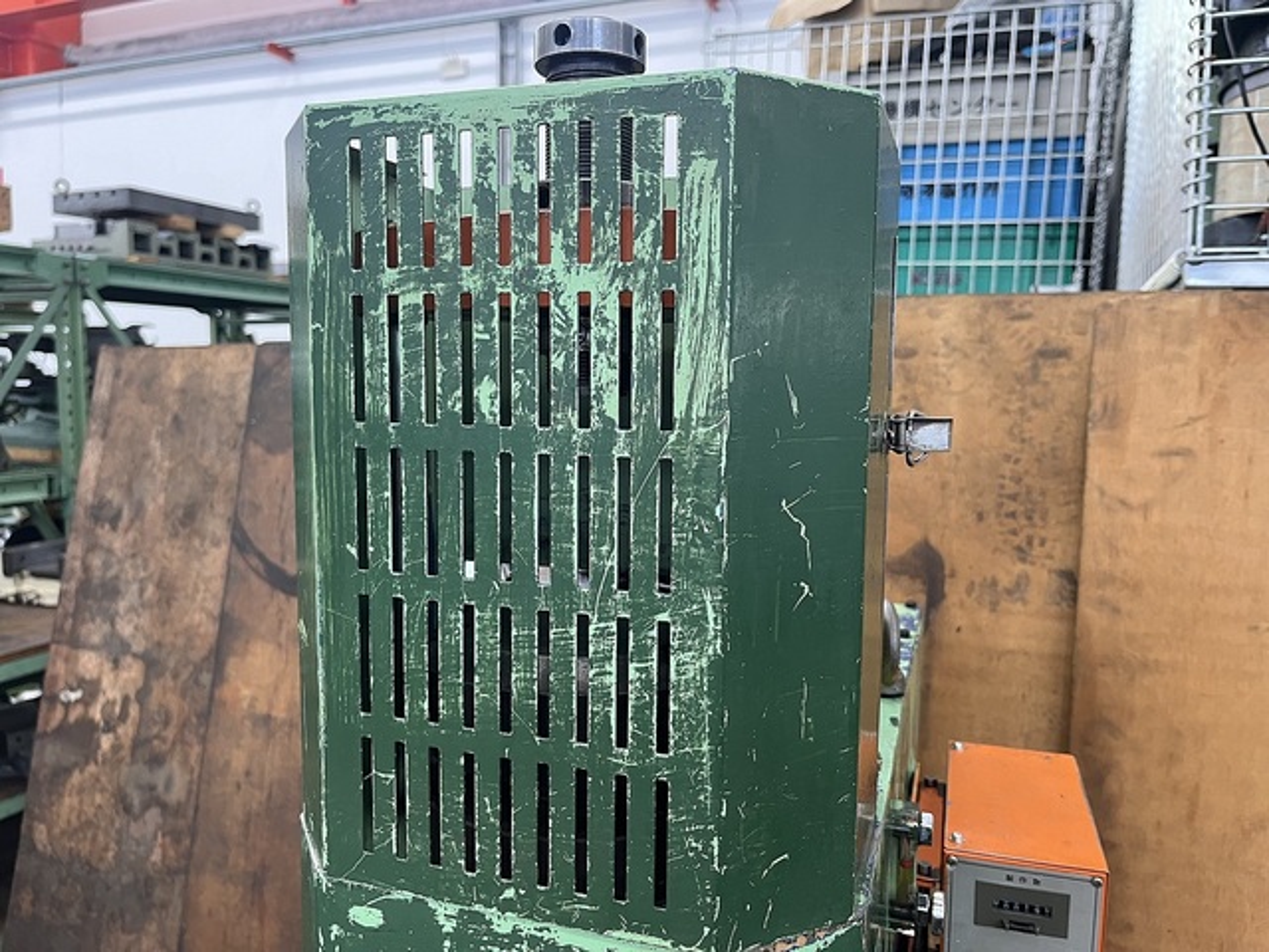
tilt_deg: -5.4
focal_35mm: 26
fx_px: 953
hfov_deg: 67.3
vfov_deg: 53.1
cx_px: 634
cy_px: 476
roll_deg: -0.4
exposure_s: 1/60
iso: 125
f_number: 1.6
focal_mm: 5.1
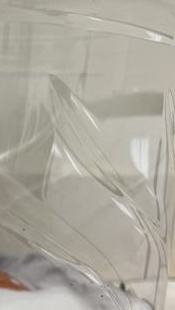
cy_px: 201
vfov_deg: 32.1
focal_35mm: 65
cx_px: -53
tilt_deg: -8.0
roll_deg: -4.7
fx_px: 535
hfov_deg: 17.4
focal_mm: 5.7
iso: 80
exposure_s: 1/120
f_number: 1.5
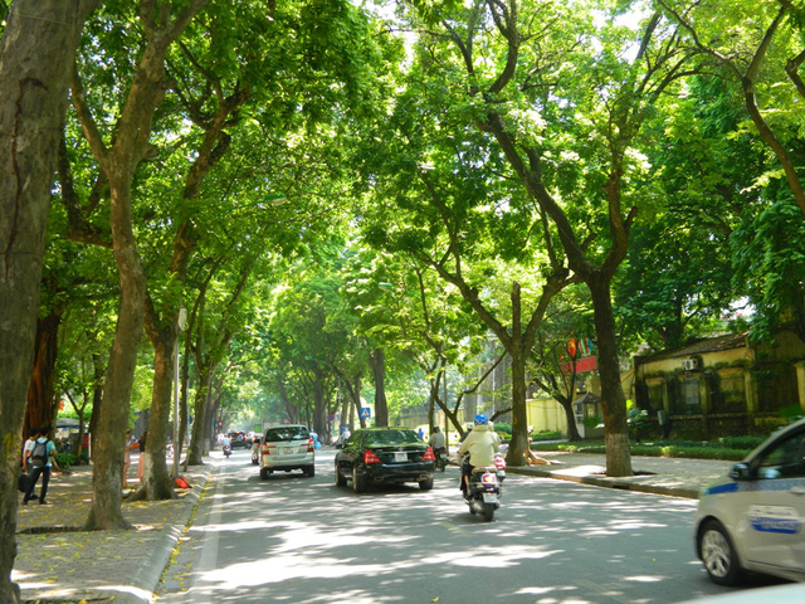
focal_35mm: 41
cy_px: 302
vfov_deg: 35.1
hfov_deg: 45.8
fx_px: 953
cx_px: 402
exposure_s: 1/50
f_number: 3.5
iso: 80
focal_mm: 7.3
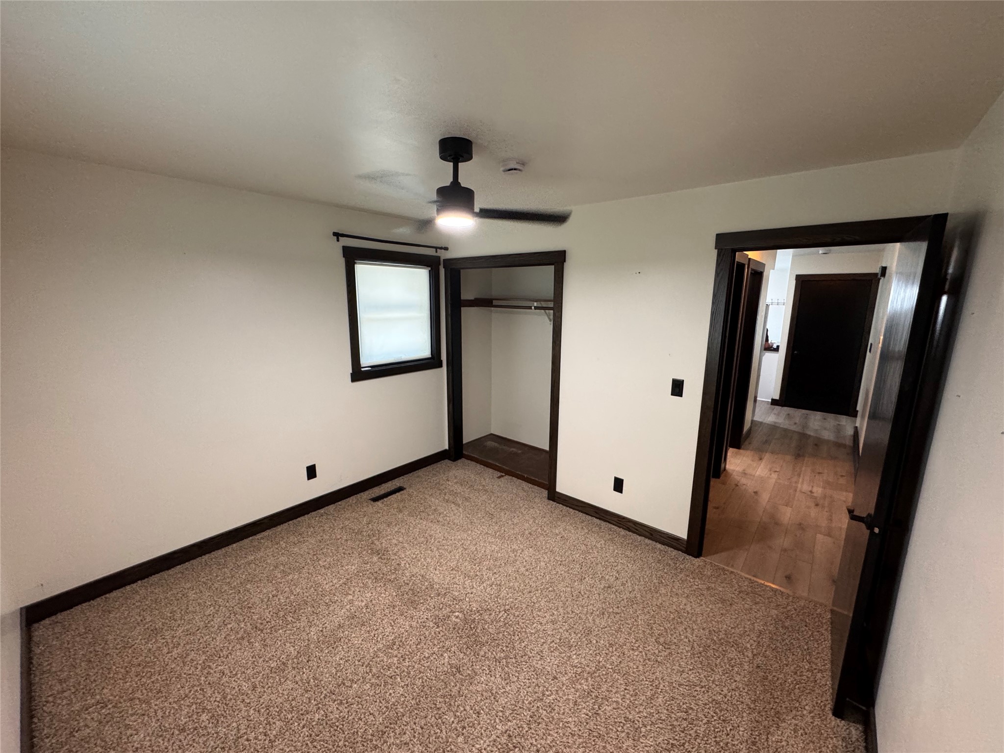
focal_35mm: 14
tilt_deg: -11.4
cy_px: 376
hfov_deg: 102.1
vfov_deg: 85.7
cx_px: 502
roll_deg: -0.3
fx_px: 406
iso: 500
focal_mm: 2.22
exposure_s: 1/60
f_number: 2.2
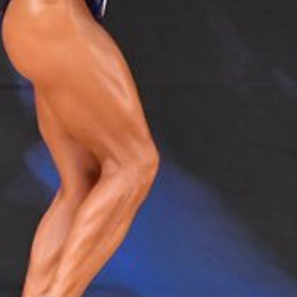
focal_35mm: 1071
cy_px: -27
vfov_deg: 1.6
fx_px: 10396
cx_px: -235
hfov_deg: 1.6
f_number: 5.6
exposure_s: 1/400
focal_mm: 190
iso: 7200
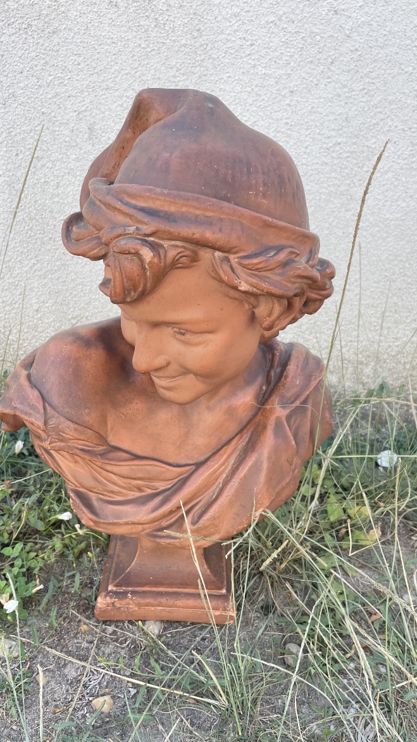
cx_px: 199
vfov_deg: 66.1
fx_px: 570
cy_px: 364
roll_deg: -1.8
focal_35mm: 29
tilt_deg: -18.4
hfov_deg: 40.2
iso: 32
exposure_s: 1/785
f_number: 1.6
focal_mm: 4.2
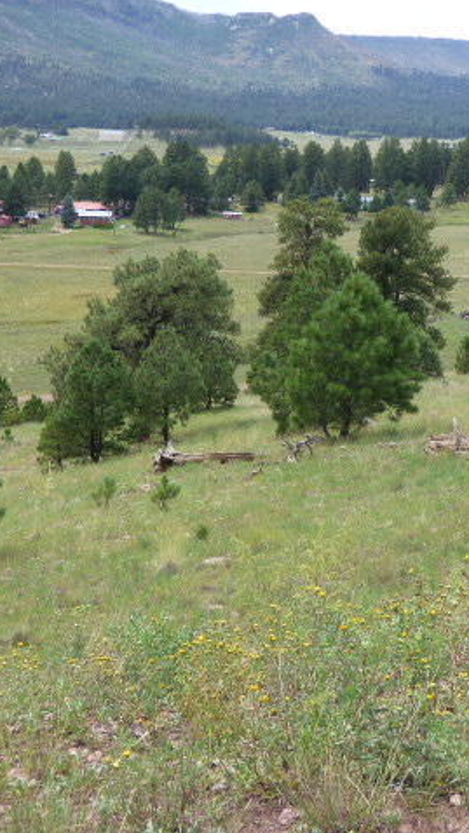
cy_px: 416
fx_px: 1613
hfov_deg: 16.5
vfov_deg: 29.0
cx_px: 326
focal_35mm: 73
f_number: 3.8
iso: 100
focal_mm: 8.68
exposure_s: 1/320
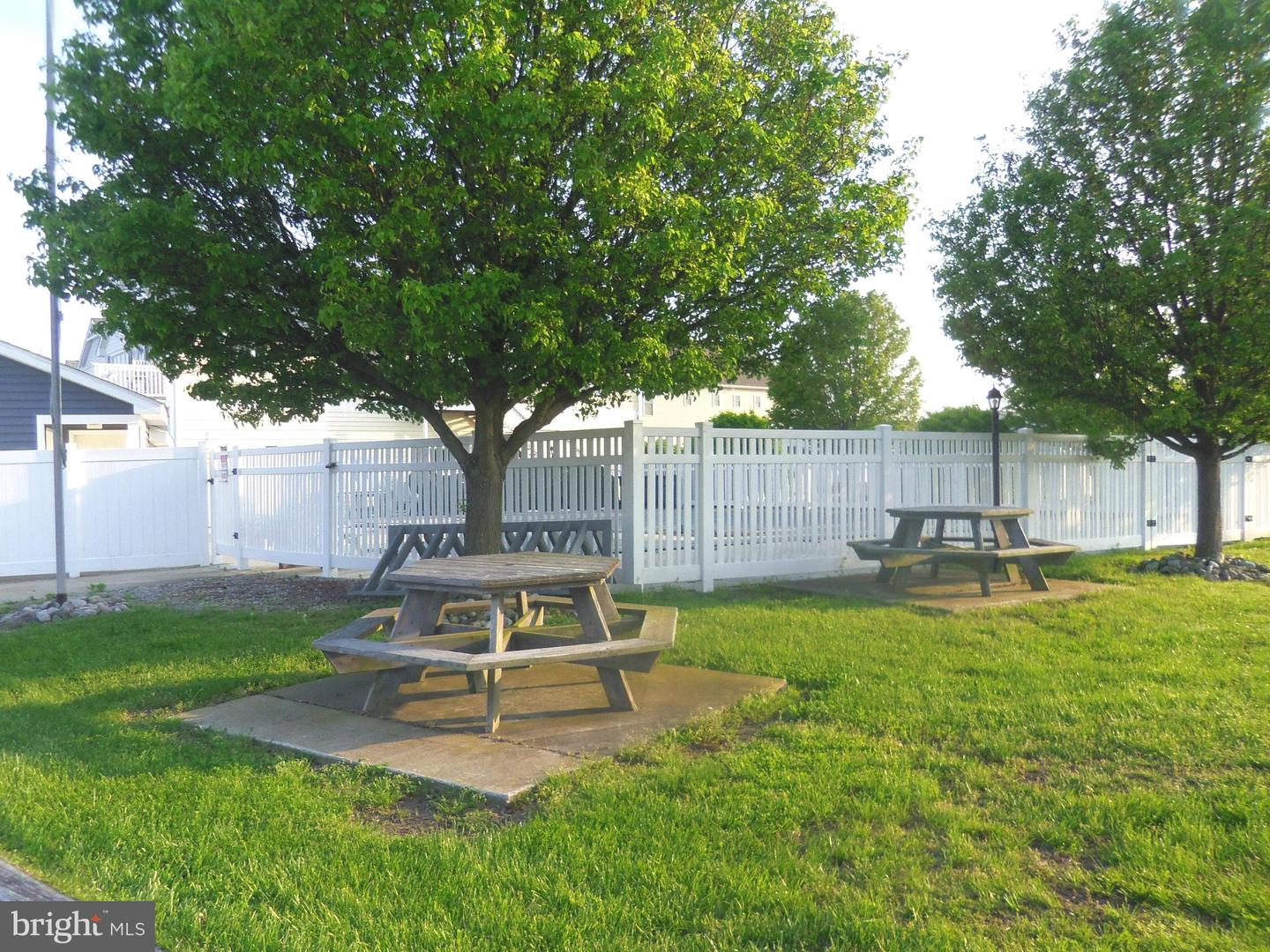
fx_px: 1027
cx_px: 635
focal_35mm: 28
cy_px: 476
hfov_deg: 63.4
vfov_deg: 49.7
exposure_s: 1/200
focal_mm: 5
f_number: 3.9
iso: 100
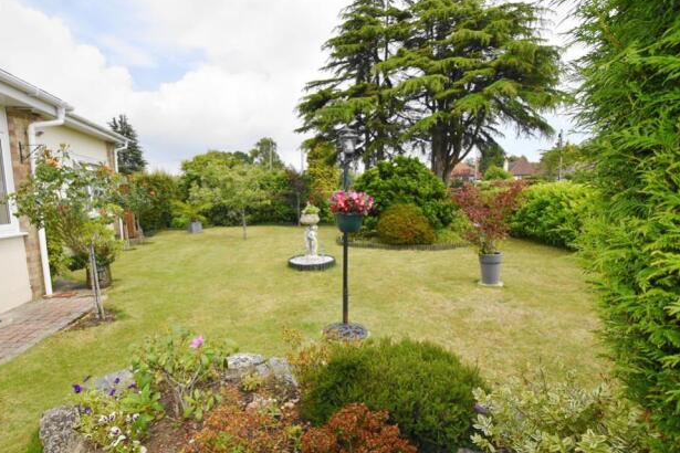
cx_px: 318
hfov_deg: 96.6
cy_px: 235
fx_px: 302
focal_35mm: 16
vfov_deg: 73.7
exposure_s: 1/200
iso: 100
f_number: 10
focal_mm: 10
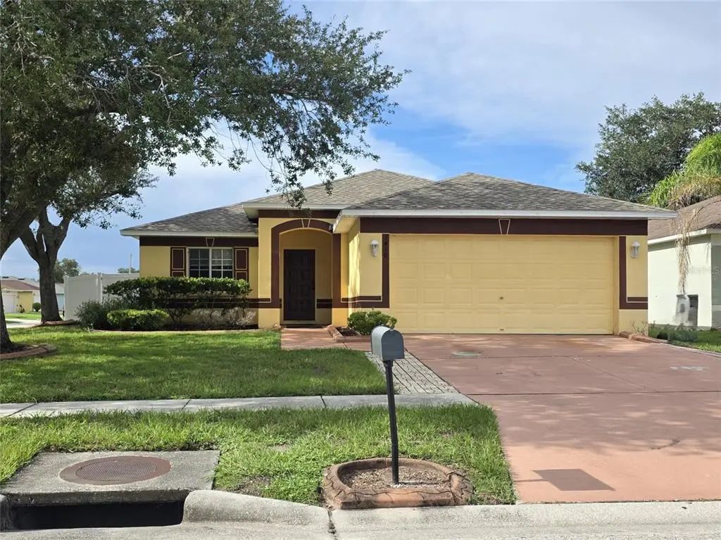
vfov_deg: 58.8
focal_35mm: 23
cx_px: 360
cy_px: 270
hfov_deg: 74.0
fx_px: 479
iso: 80
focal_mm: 6.3
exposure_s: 1/5000
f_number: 1.7
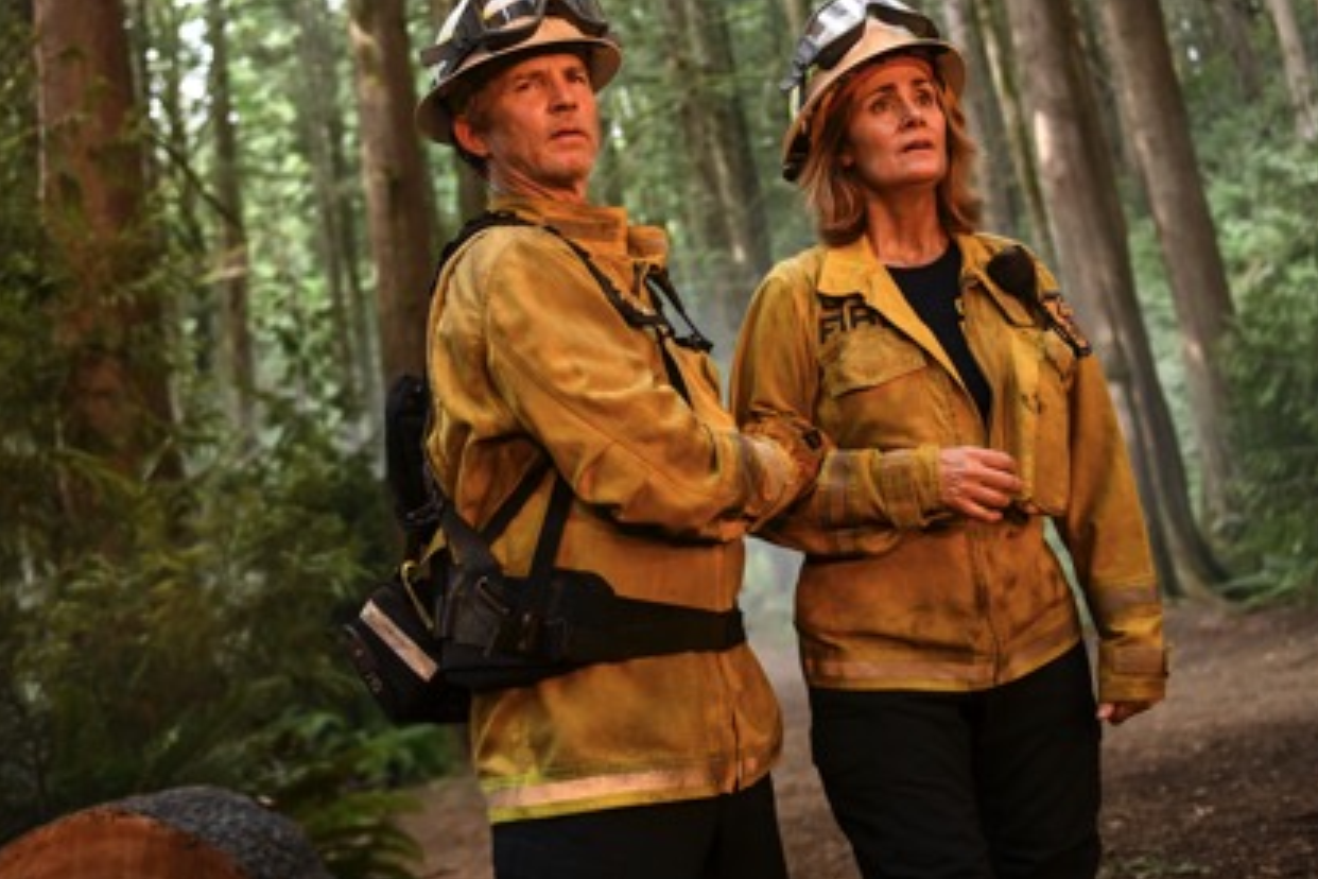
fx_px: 1501
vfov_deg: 32.6
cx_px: 735
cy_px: 360
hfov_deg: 47.3
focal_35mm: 41
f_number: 2.8
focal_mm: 34
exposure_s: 1/250
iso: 800
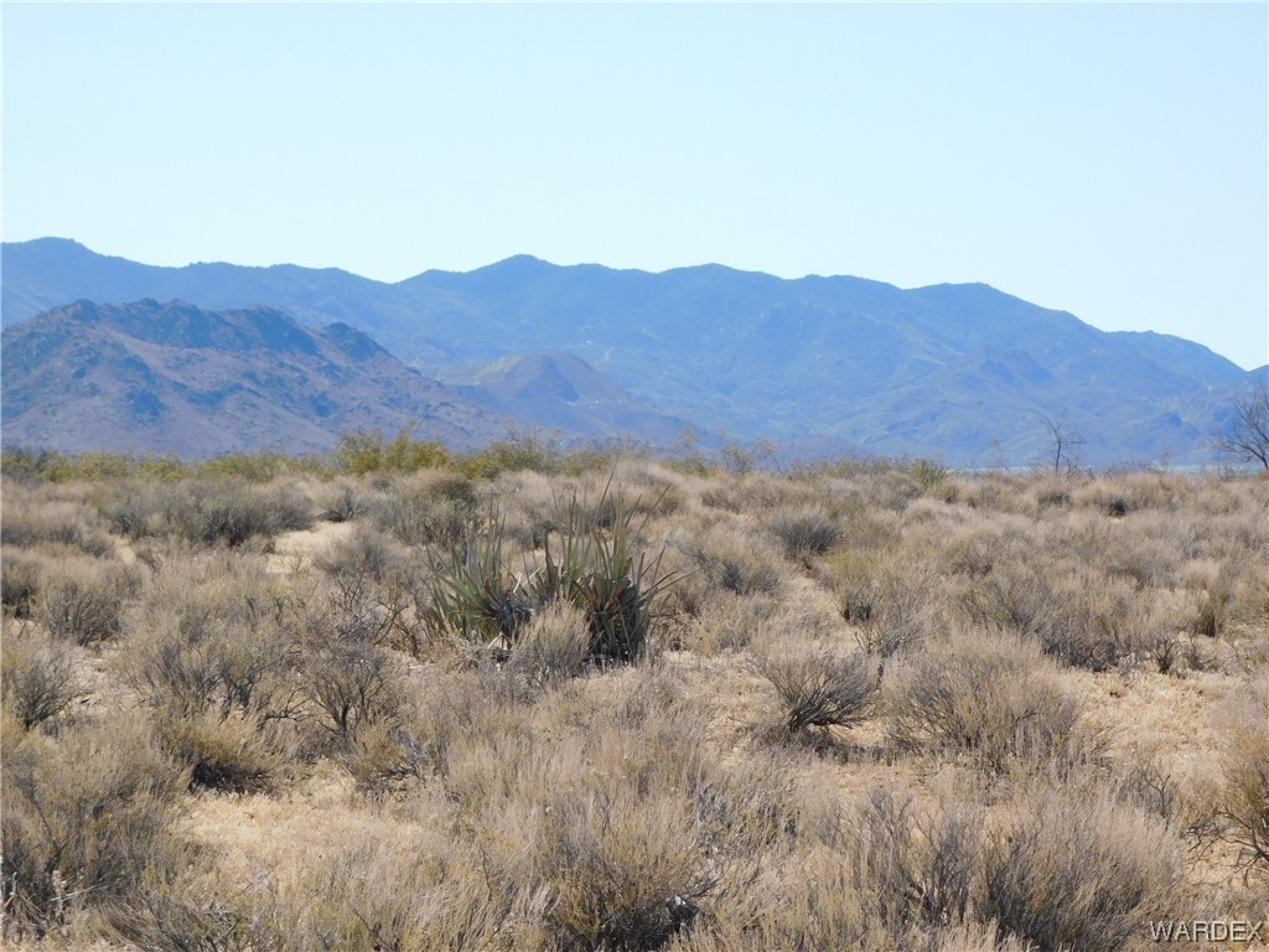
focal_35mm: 134
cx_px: 634
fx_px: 4912
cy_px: 476
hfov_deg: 14.7
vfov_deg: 11.1
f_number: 5
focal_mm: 23.7
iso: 125
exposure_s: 1/640
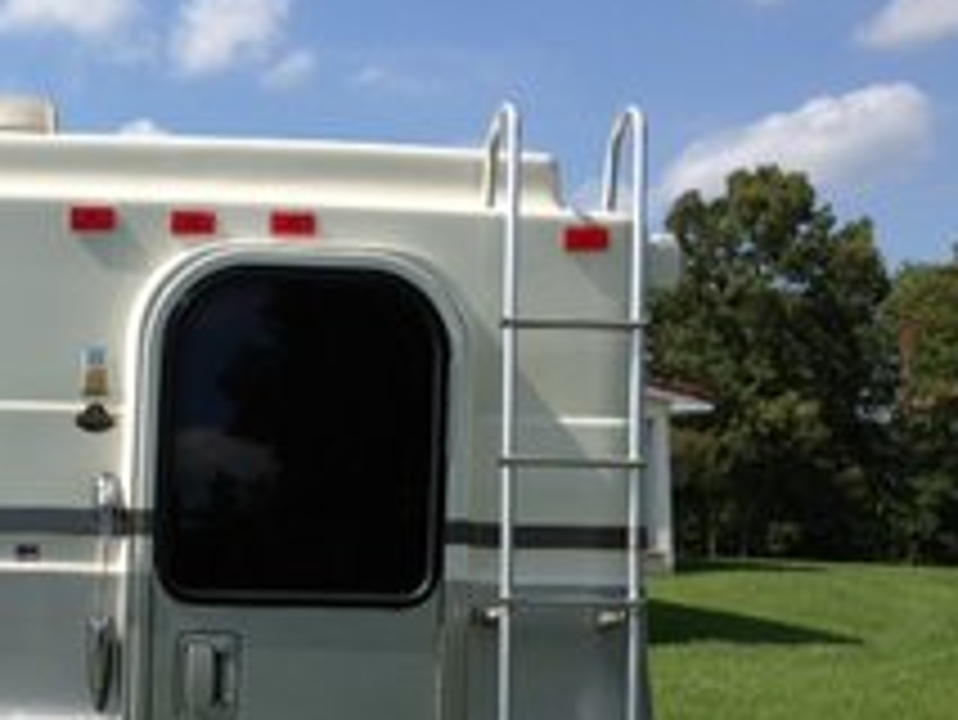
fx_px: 1717
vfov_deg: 23.1
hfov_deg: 30.2
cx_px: 144
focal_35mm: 62
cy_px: 644
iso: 50
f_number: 2.4
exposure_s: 1/1506
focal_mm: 4.13
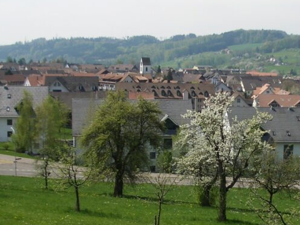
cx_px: 213
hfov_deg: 26.8
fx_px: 624
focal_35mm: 72
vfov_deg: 20.3
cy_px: 171
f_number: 4.3
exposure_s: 1/400
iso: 80
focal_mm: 5.8
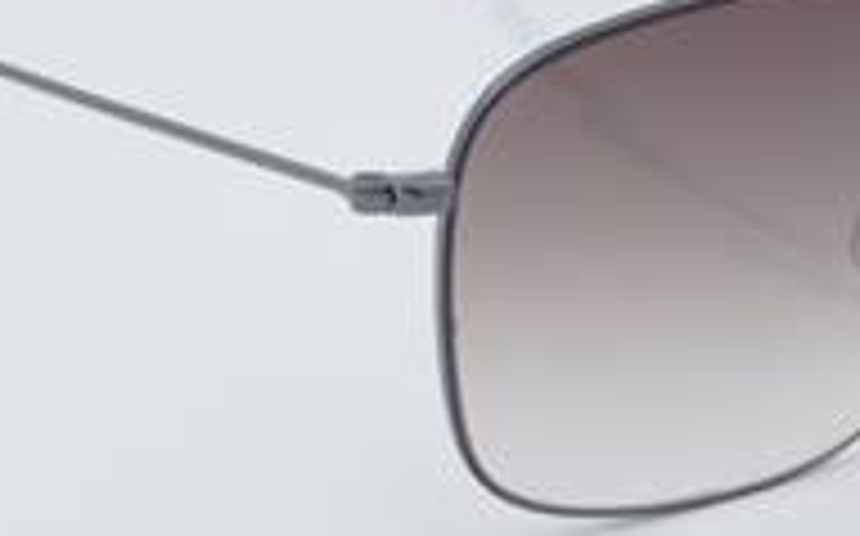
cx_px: 617
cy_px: 108
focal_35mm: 160
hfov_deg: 13.1
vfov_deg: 8.2
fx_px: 3747
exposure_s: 1/3
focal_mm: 50
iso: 100
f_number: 32
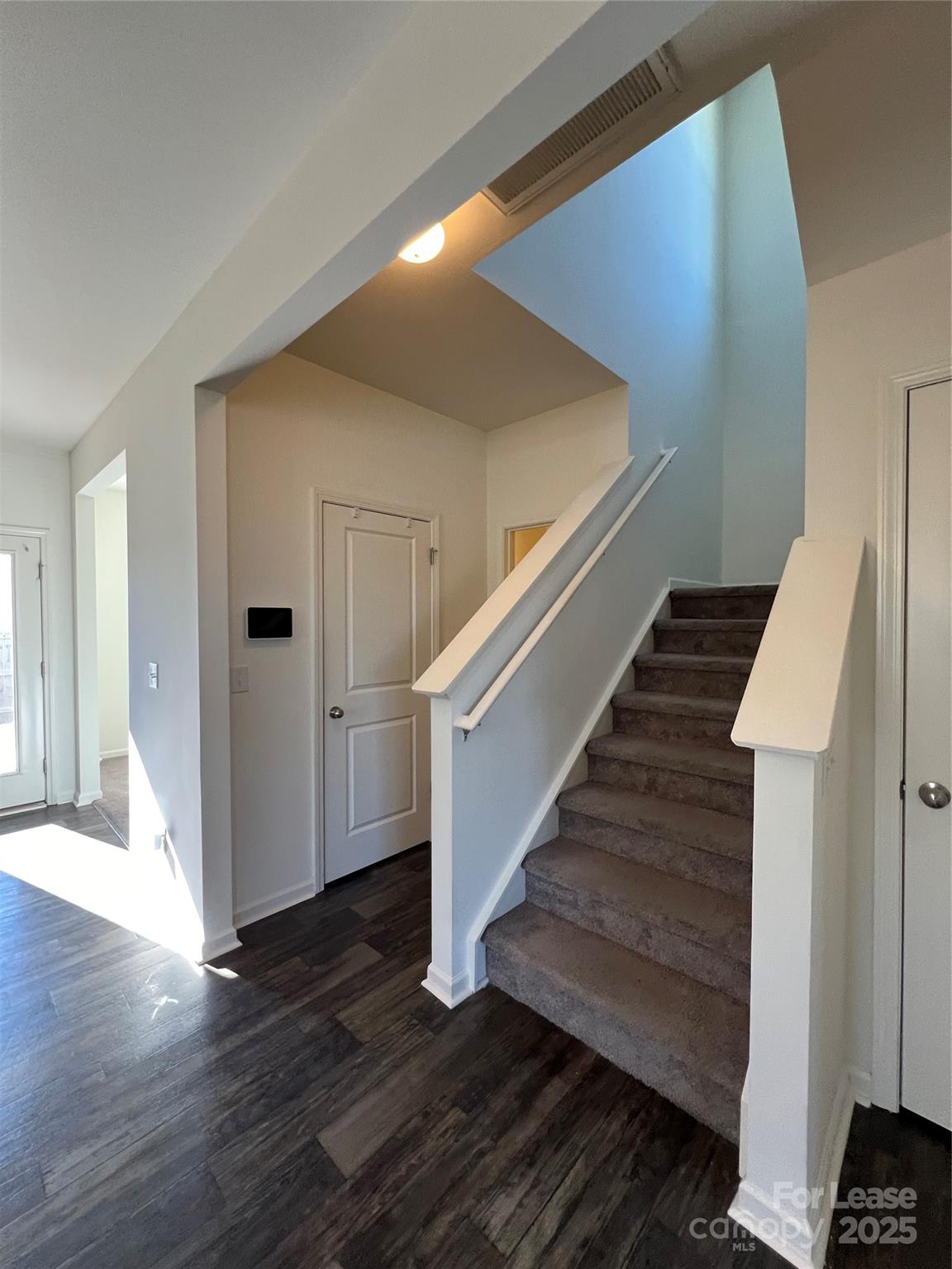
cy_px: 634
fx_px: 477
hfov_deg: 89.9
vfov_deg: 106.2
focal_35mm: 13
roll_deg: -1.0
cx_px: 476
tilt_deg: -2.0
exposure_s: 1/120
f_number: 1.8
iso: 250
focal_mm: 1.57
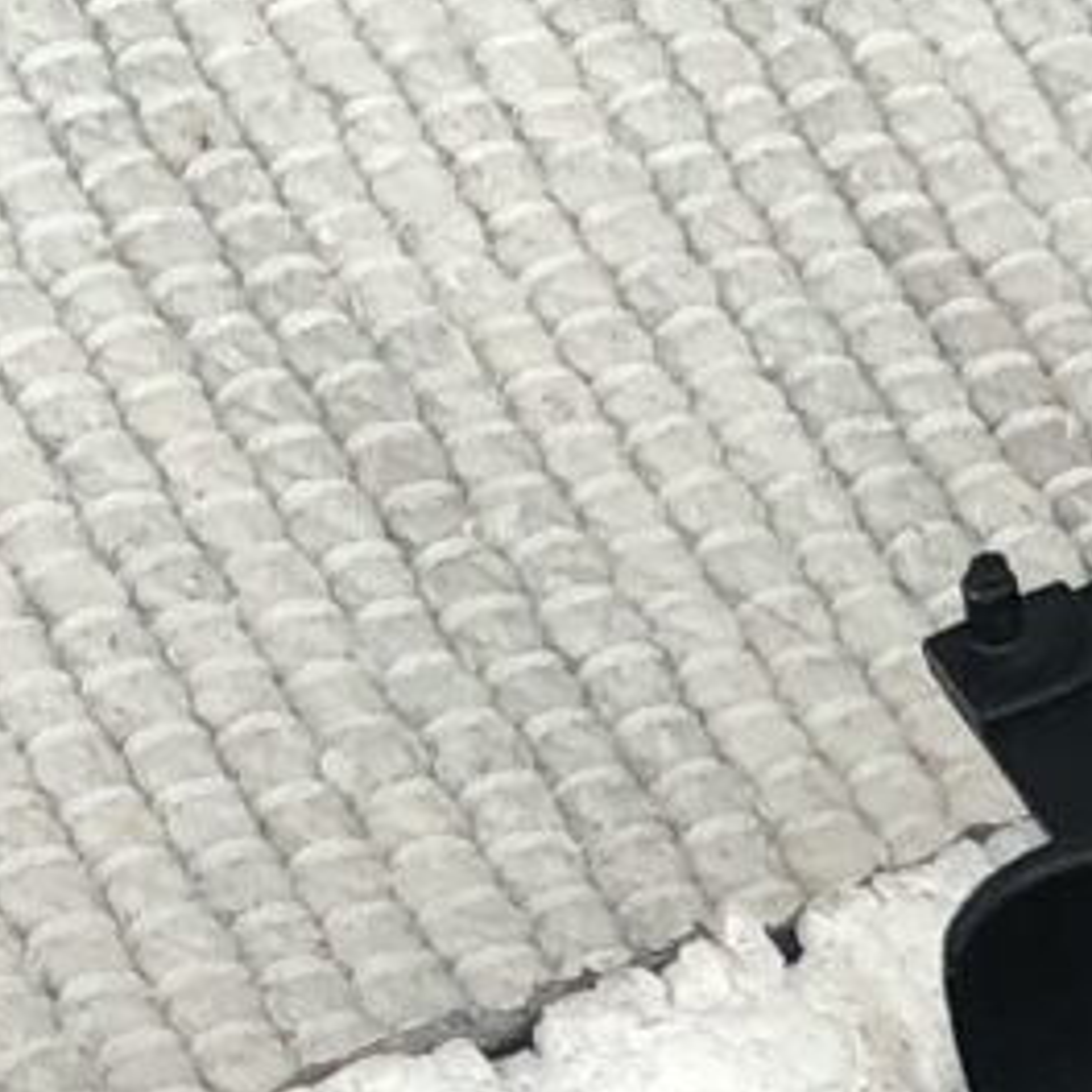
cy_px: 2093
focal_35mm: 240
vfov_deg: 7.1
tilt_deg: -59.2
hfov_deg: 6.9
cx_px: 2660
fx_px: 8566
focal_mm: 4
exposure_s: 1/120
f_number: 1.8
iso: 25
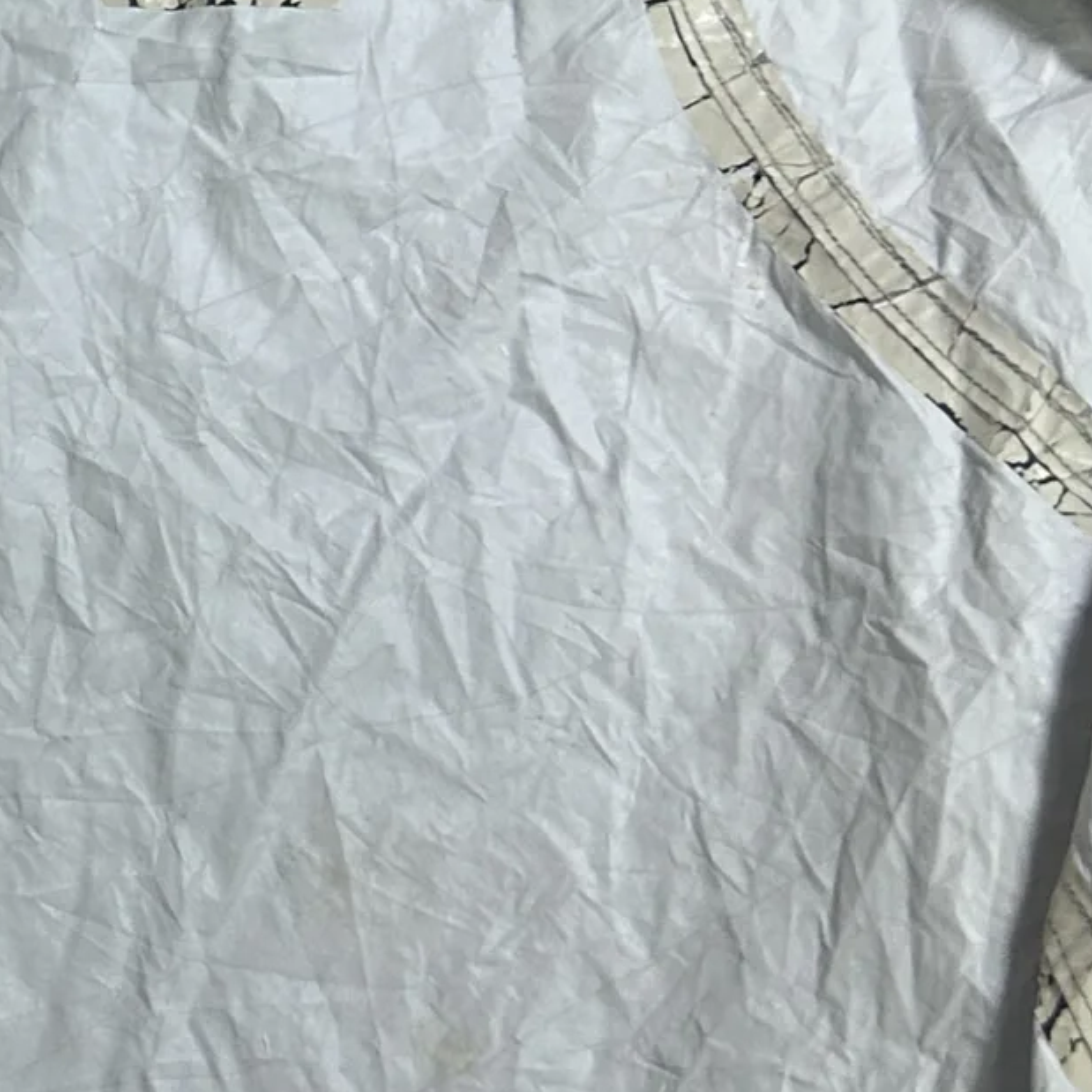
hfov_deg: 17.0
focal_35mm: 95
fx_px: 3391
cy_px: 268
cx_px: -408
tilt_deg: -59.1
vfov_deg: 18.2
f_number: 1.5
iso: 125
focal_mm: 5.7
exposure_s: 1/100
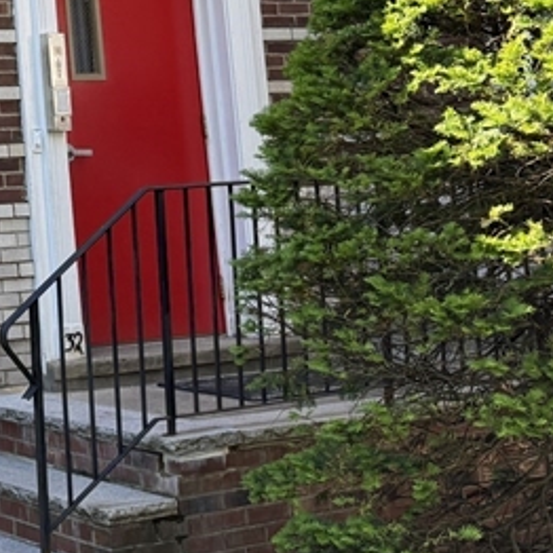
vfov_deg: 20.2
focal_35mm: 83
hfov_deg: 18.8
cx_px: -243
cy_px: -17
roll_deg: +3.5
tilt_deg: +7.7
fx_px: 1500
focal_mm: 6.76
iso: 100
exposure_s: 1/967
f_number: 1.78
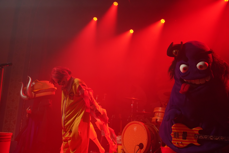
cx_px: 114
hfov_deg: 49.6
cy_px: 76
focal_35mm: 39
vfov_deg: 34.2
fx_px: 248
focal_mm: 39
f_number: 4
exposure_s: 1/160
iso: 4000
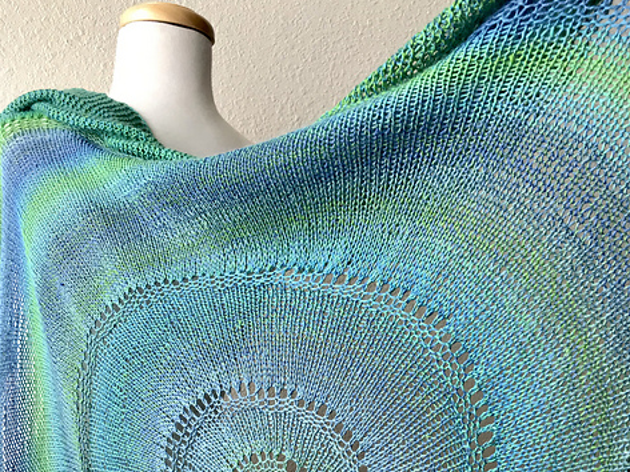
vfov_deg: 35.9
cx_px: 318
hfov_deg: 49.0
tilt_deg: -15.1
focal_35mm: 38
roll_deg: -8.9
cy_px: 404
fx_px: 692
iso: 32
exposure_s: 1/120
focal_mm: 3.99
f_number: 1.8
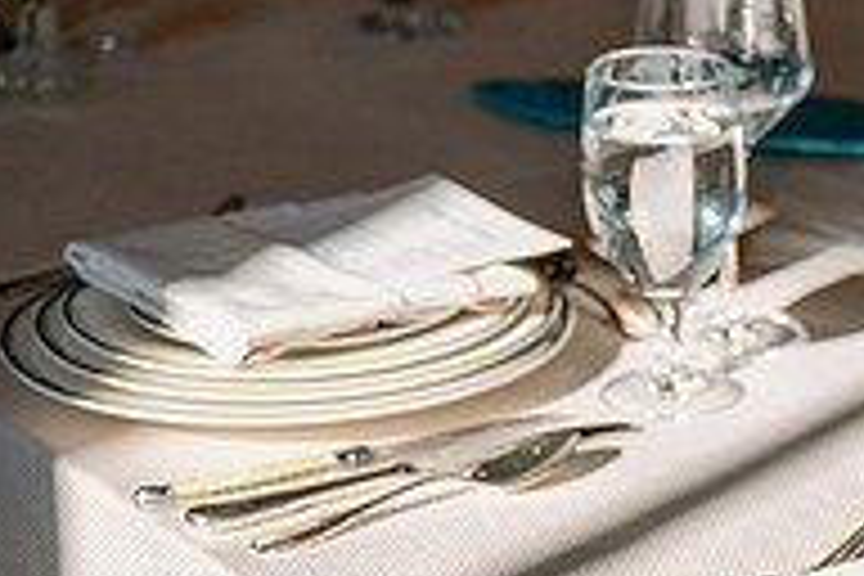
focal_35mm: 145
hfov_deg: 13.7
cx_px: 1102
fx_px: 3480
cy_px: 538
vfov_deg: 9.4
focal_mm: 48
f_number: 2.8
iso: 40
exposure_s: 1/1600
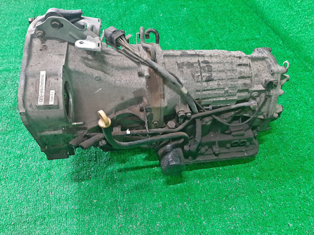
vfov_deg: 53.1
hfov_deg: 67.3
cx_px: 157
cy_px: 118
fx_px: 236
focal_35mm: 26
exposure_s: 1/50
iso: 202
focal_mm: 3.93
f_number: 1.7
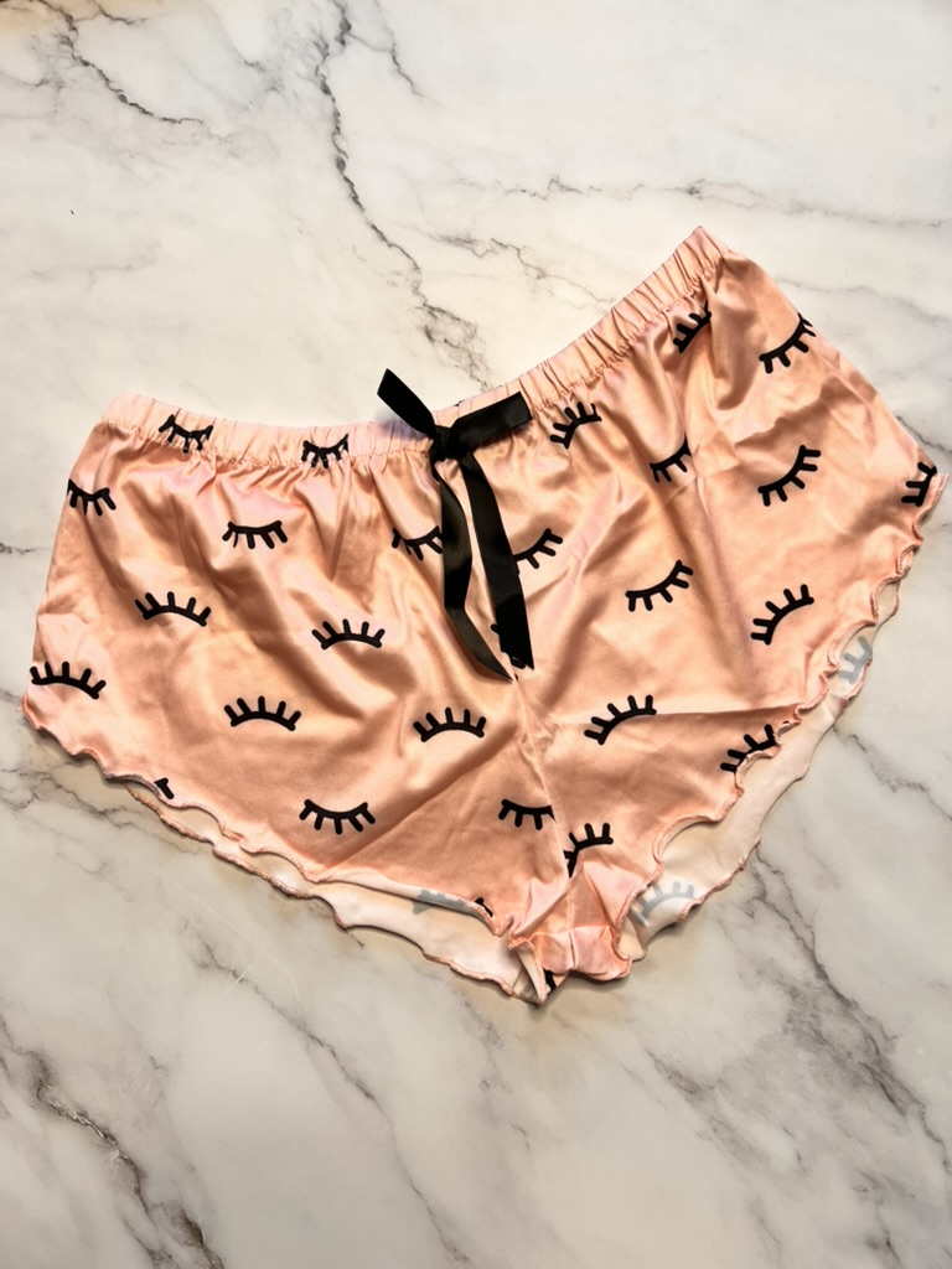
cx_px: 476
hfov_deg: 53.1
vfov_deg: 67.3
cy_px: 634
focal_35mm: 26
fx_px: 953
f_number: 1.5
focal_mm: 5.7
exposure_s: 1/100
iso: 50
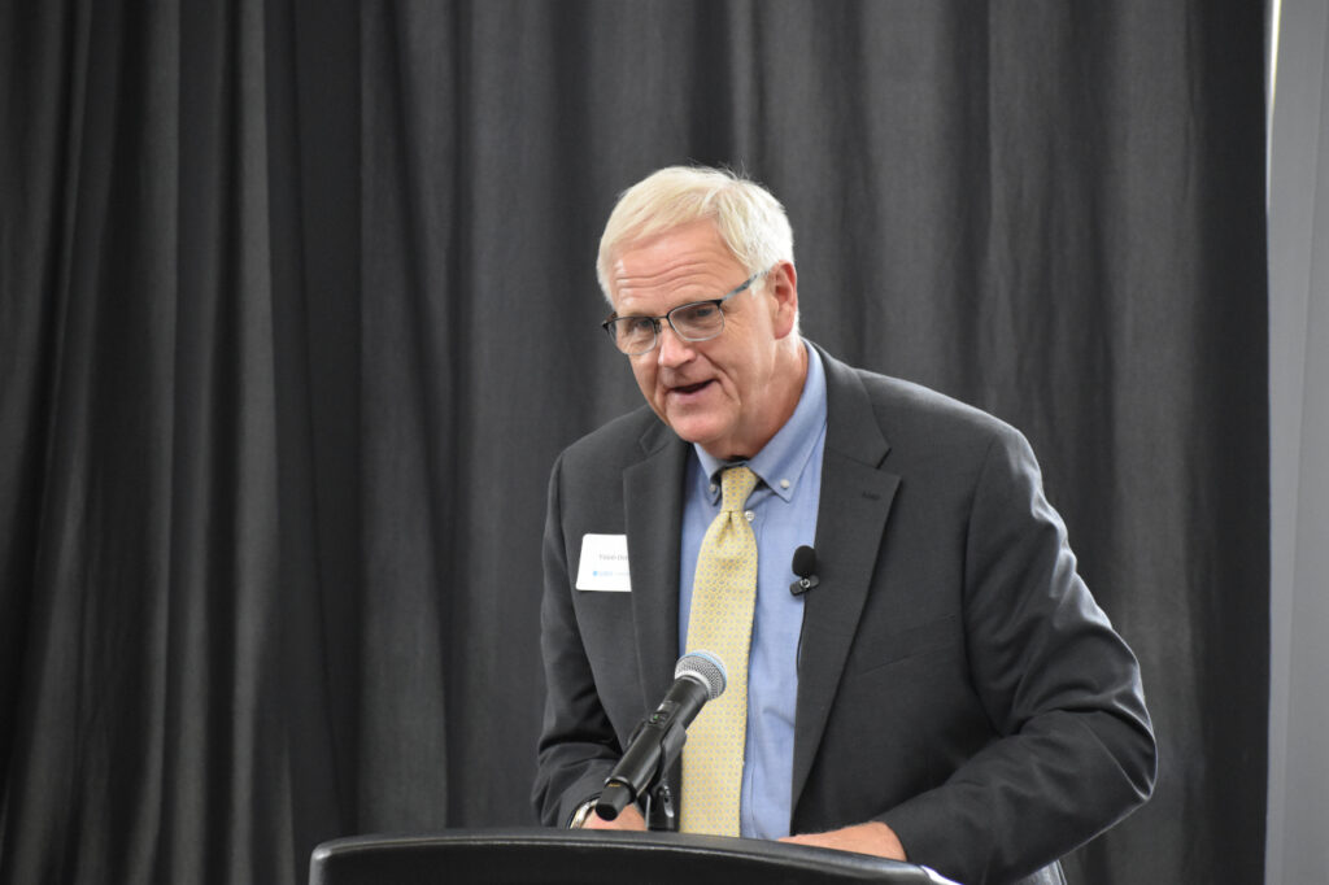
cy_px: 442
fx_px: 8026
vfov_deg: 6.3
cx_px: 664
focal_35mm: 218
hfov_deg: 9.5
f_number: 4.8
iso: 3200
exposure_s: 1/400
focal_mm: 145
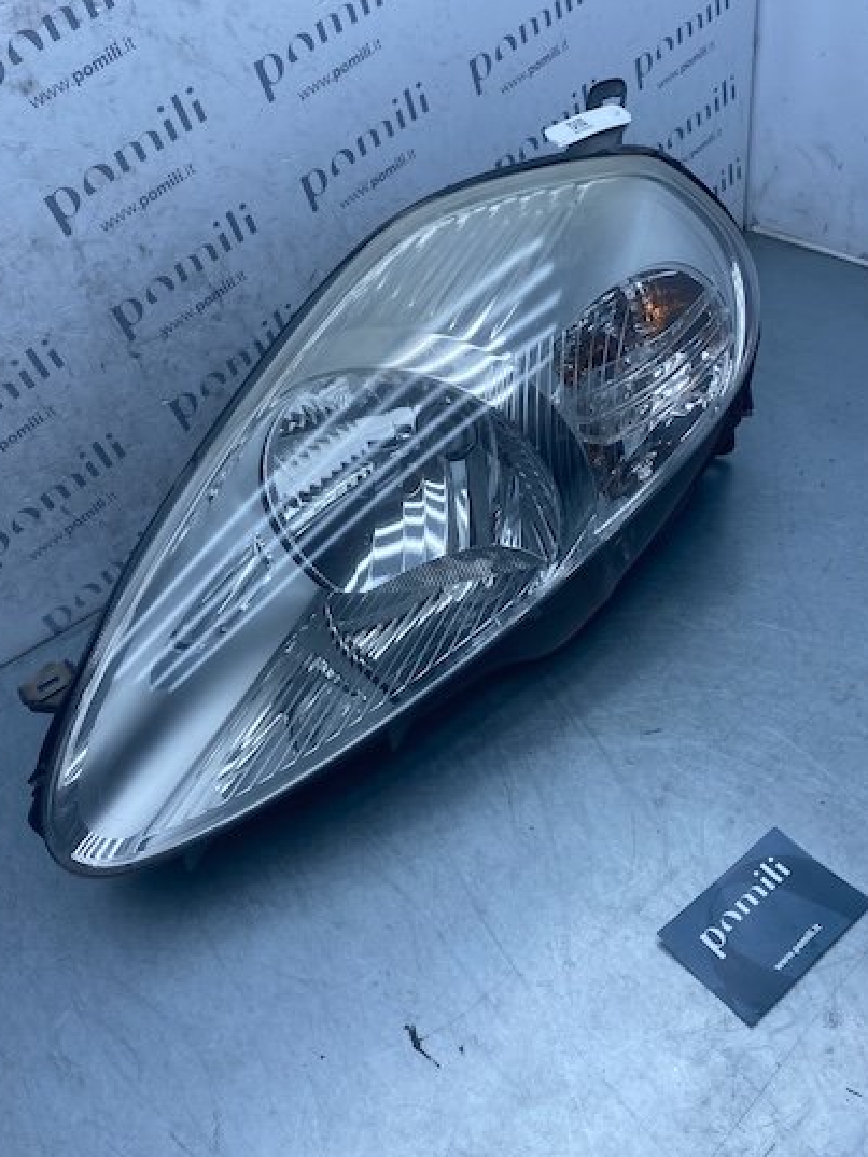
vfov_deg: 58.3
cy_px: 545
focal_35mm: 31
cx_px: 416
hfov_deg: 45.4
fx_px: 1036
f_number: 1.8
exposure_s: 1/1232
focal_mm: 4.25
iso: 32
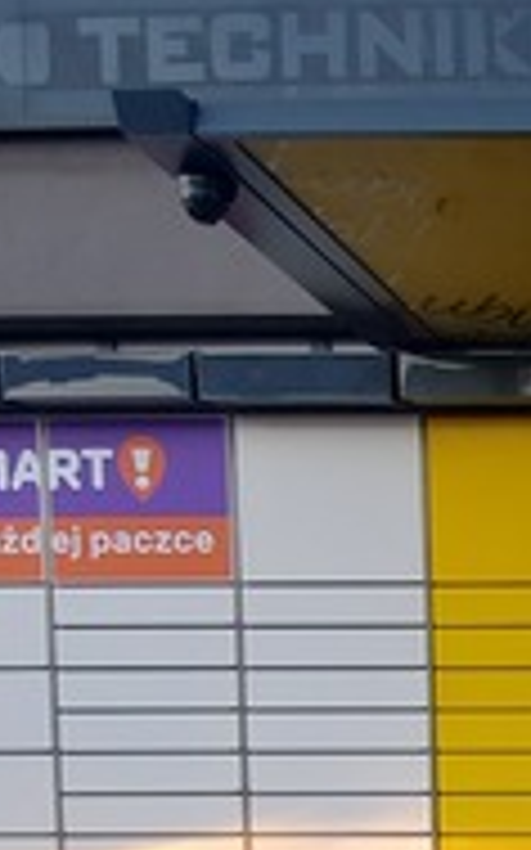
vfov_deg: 37.5
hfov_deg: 19.0
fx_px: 1182
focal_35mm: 51
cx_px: 972
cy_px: 731
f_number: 2.2
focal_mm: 1.74
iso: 100
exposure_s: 1/100
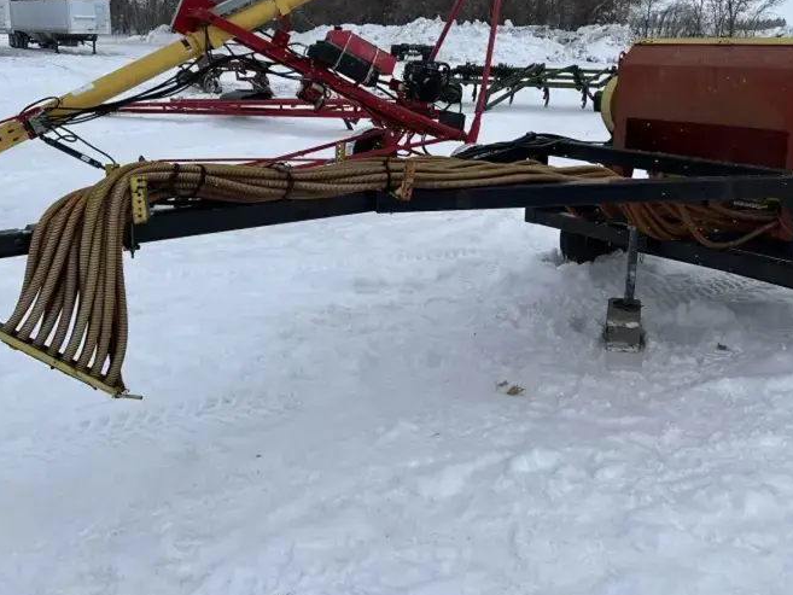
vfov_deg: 37.6
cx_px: 439
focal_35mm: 38
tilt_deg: -10.8
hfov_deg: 48.9
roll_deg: -0.3
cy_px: 237
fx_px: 871
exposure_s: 1/11364
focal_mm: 5.7
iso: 50
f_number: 1.5
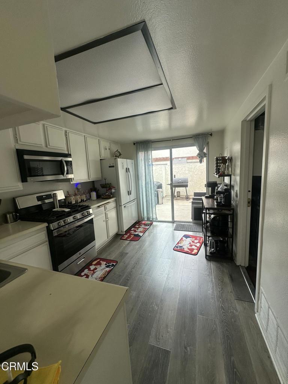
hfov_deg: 85.7
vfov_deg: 102.1
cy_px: 192
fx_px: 155
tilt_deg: -7.6
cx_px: 144
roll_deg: +2.2
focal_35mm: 14
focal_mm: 2.22
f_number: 2.2
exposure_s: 1/126
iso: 40
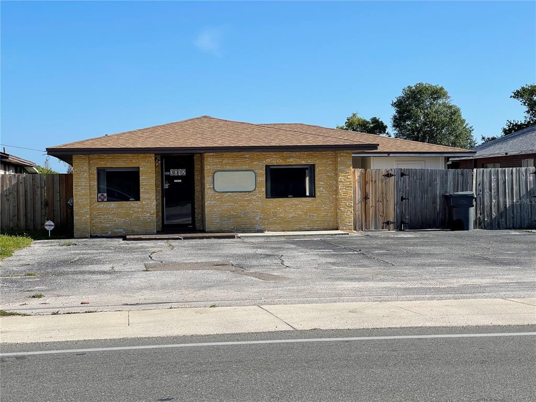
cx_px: 268
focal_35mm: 64
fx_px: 991
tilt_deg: -2.0
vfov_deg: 22.9
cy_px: 201
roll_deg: +1.0
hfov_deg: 30.3
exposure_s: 1/1263
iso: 20
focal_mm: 7.5
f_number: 2.2
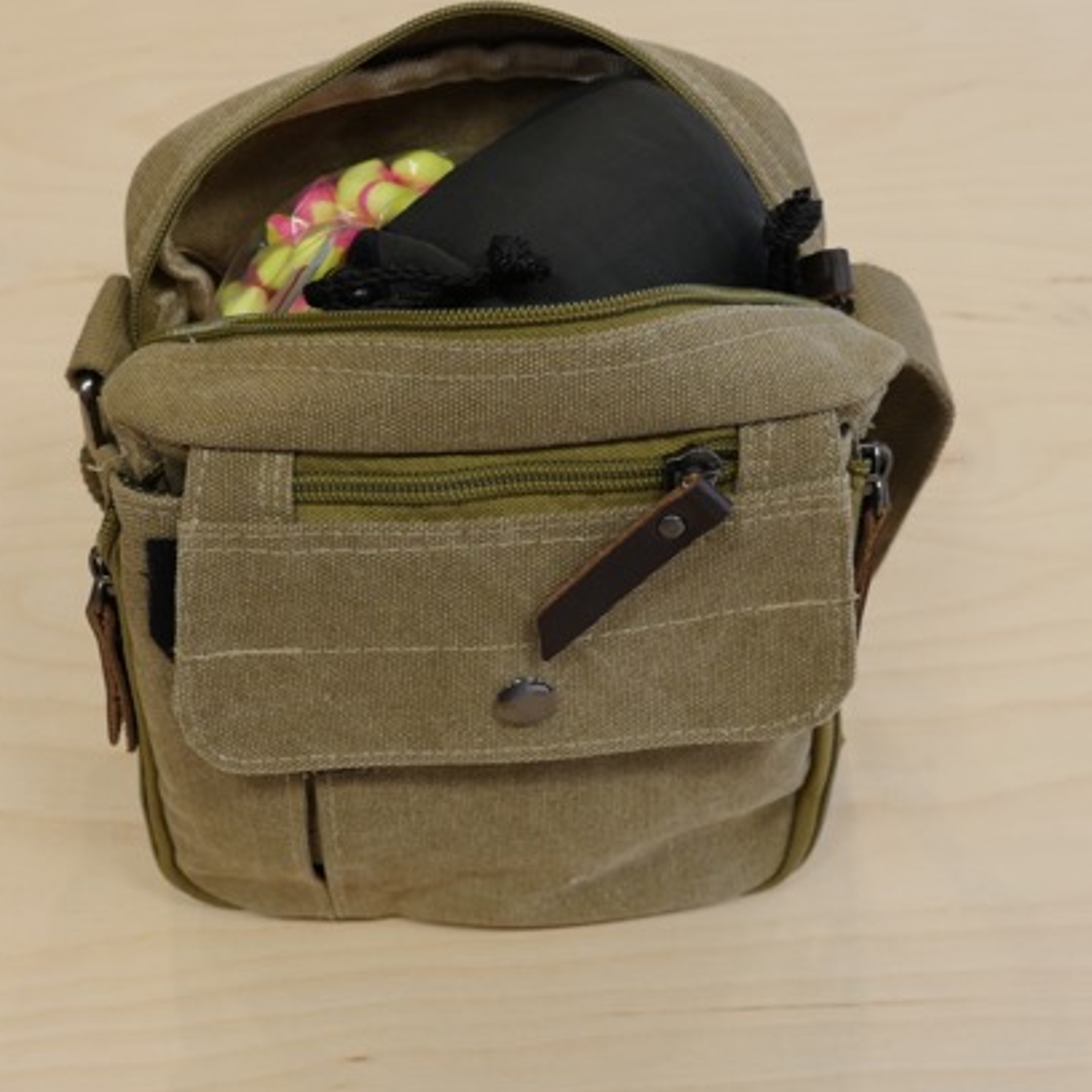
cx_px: 495
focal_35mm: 52
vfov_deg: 32.7
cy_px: 621
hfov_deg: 32.8
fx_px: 1856
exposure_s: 1/60
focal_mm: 15
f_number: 4.5
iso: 400
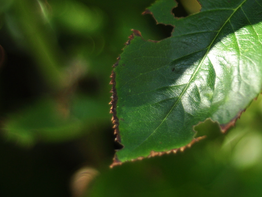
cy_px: 18
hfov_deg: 13.1
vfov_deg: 9.9
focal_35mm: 149
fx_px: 1127
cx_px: 237
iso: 200
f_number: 1.8
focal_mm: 50
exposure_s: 1/1250
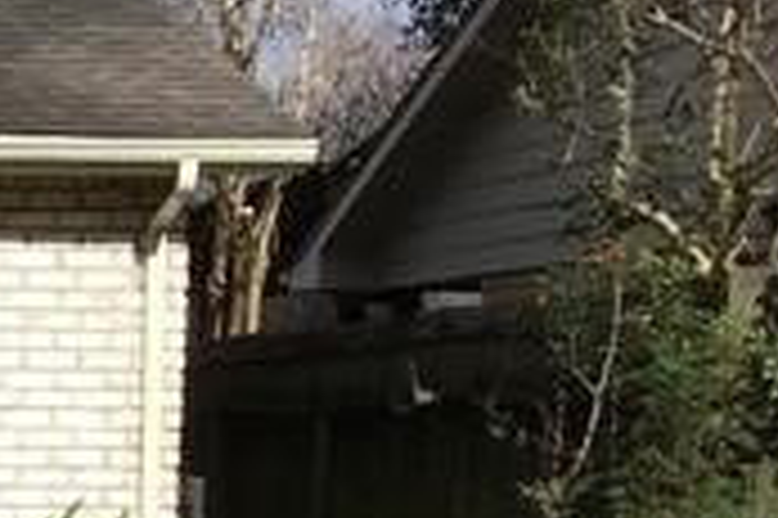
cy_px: 766
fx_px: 4124
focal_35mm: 191
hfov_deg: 9.3
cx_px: -1246
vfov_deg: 7.1
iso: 25
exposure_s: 1/1812
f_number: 2.4
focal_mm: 3.3
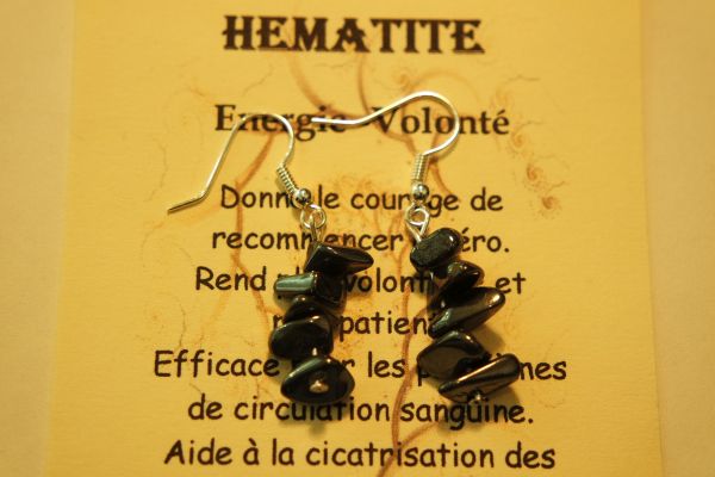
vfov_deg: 18.9
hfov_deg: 28.1
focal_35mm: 72
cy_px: 238
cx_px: 358
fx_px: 1430
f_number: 5.6
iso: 800
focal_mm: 47
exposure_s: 1/80
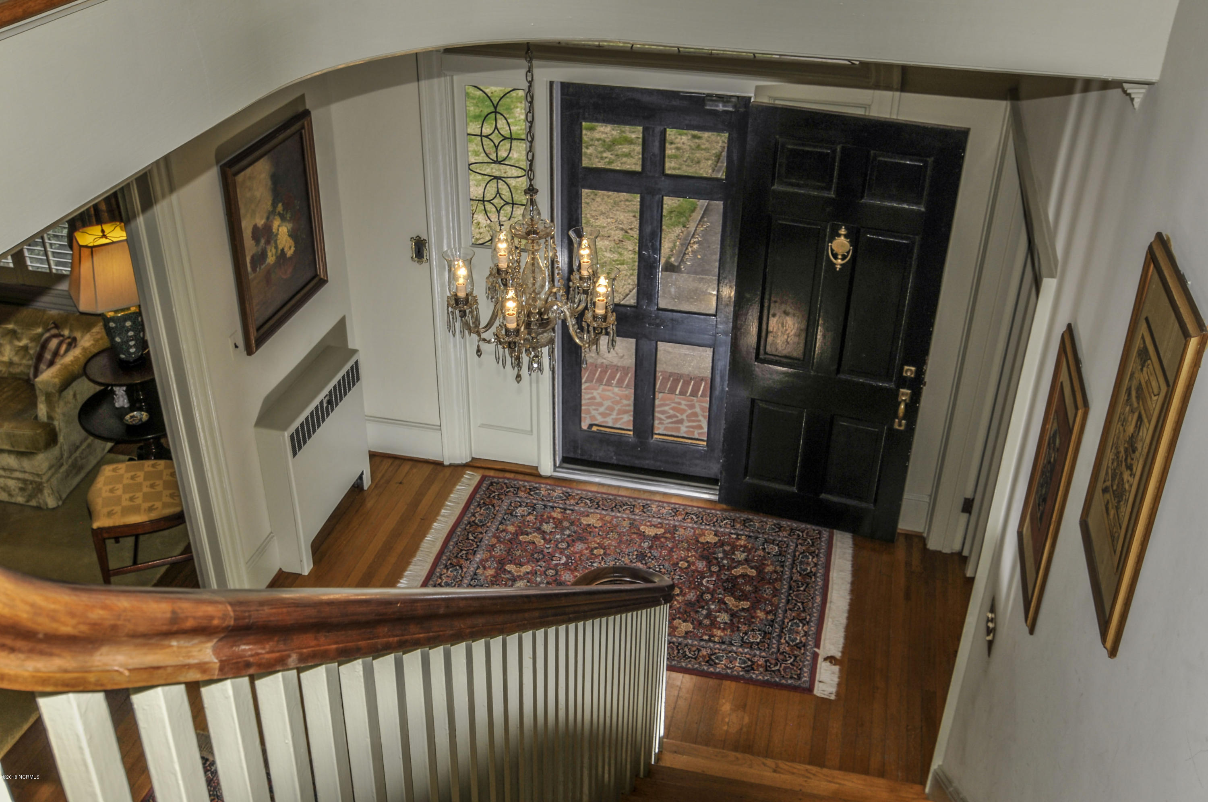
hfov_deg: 53.2
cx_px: 604
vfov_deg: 36.8
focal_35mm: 36
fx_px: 1206
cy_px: 401
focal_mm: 24
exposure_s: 1/125
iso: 160
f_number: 8
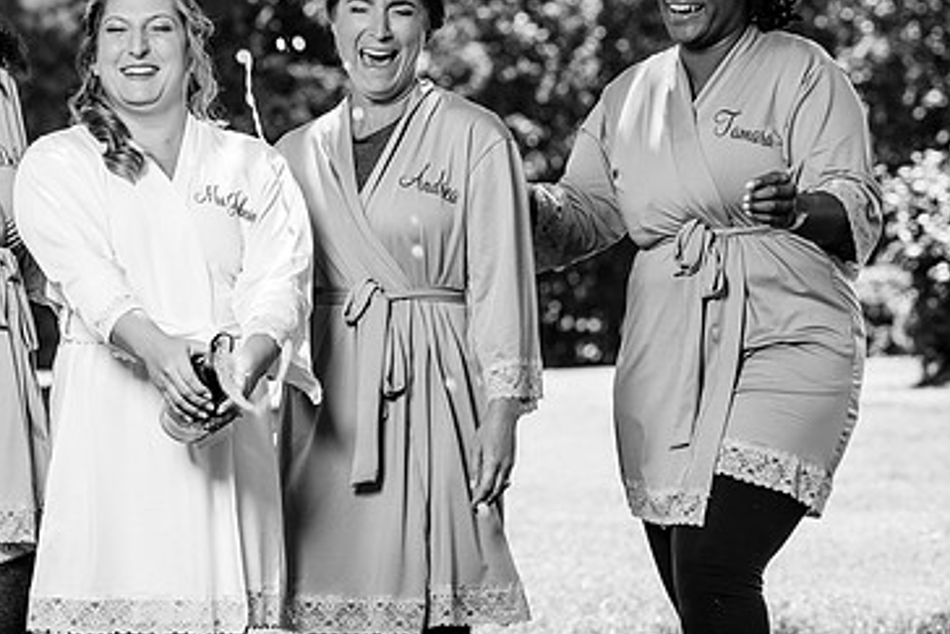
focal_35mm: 129
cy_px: 160
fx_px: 3405
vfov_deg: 10.6
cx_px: 211
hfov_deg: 15.8
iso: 100
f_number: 4
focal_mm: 81
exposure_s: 1/250
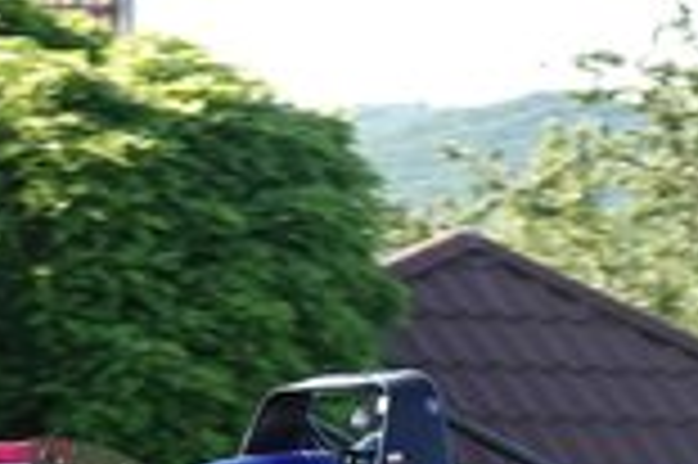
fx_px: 7592
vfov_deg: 3.5
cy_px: 671
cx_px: 437
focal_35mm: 392
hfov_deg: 5.3
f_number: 4
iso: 500
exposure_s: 1/800
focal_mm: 49.51
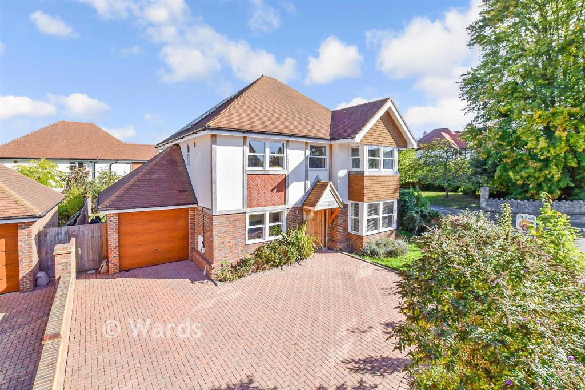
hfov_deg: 100.4
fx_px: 244
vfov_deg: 77.3
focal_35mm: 15
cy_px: 195
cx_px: 292
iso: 400
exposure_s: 1/1000
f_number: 8
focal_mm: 10
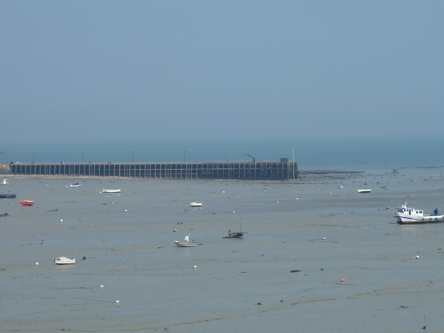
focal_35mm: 157
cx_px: 226
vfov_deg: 9.5
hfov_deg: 12.6
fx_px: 2014
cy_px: 178
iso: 80
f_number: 5.6
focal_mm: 22.5
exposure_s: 1/500
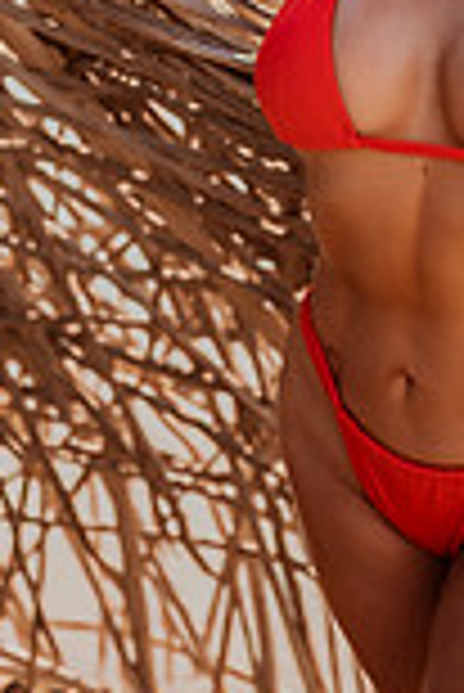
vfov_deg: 19.5
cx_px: 360
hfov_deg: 13.4
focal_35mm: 102
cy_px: 9
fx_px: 1967
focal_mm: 35
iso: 125
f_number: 1.8
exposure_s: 1/2000
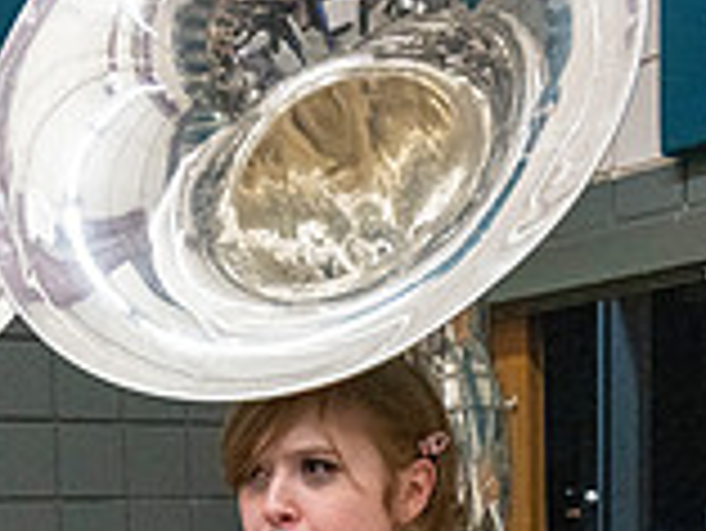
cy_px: 776
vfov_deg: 16.0
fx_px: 1735
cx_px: 315
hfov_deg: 23.0
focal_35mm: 85
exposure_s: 1/500
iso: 10000
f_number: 4
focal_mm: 24
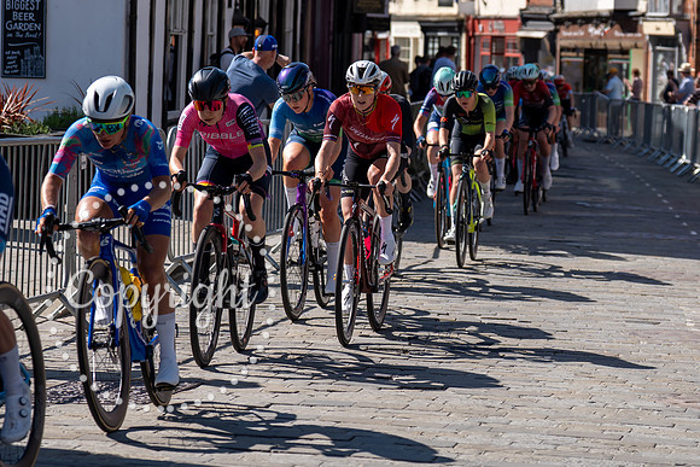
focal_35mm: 139
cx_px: 257
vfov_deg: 9.8
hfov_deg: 14.7
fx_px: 2709
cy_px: 110
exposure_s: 1/1000
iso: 100
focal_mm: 75
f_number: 3.5
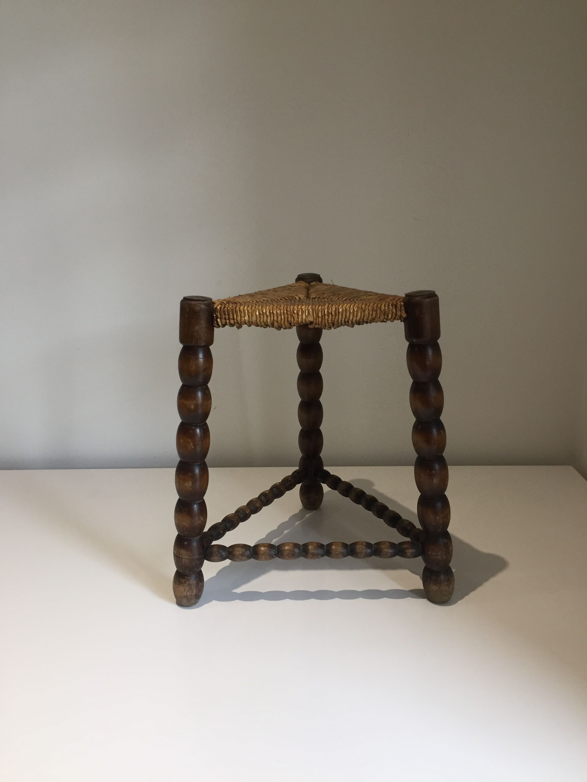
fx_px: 656
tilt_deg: -15.0
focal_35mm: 29
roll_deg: +1.6
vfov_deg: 61.7
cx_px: 294
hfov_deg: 48.2
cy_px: 391
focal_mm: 4.15
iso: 64
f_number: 2.2
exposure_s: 1/33
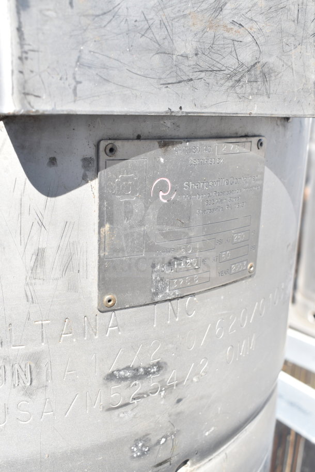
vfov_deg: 47.9
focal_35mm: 40
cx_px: 158
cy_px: 236
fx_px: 532
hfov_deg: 33.0
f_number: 7.1
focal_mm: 27
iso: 200
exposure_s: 1/200
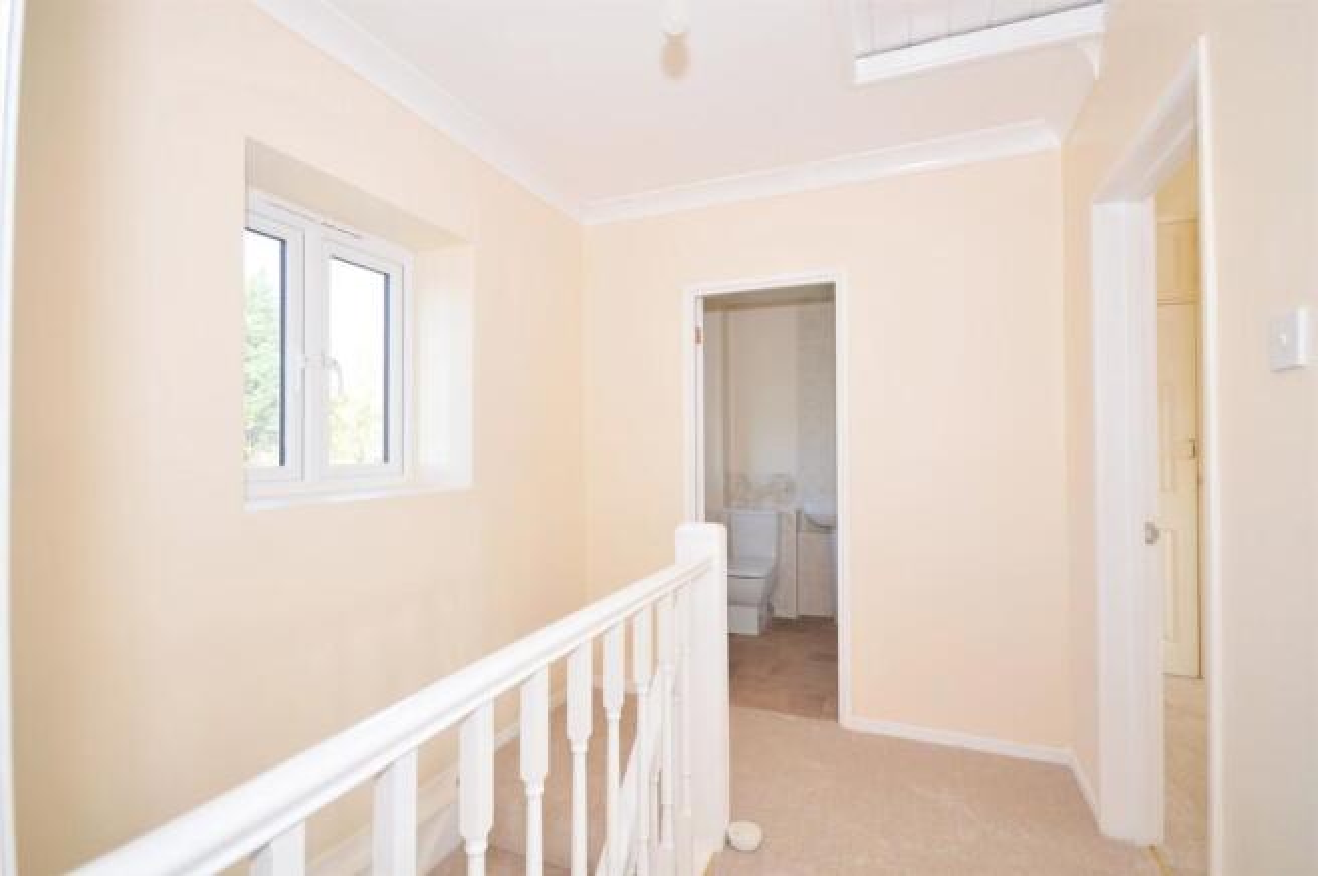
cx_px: 659
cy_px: 438
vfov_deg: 71.9
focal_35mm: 16
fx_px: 603
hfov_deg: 95.0
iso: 400
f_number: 5.6
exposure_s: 1/125
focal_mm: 11
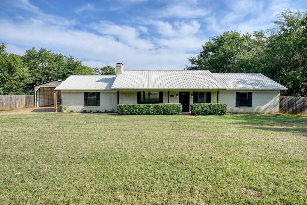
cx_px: 154
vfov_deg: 57.2
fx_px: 188
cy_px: 102
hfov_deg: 78.6
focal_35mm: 22
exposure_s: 1/320
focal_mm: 22
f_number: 7.1
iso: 200
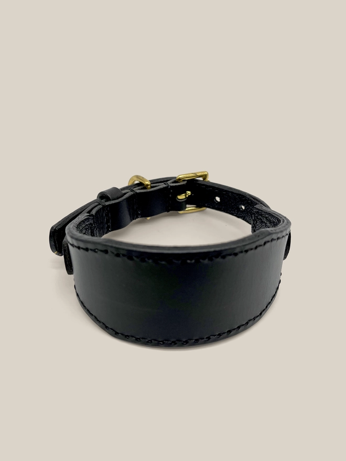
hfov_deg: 49.7
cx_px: 173
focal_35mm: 28
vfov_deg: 63.4
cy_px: 230
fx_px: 373
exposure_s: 1/571
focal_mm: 3.99
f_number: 1.8
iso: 32
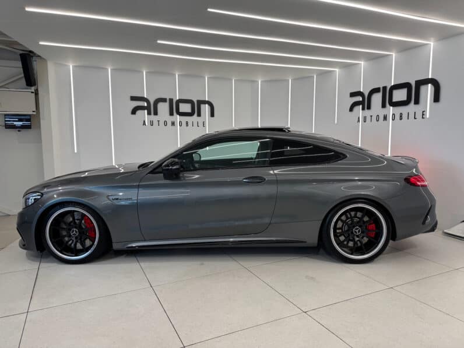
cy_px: 174
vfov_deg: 56.8
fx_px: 322
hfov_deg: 71.6
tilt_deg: -6.4
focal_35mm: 24
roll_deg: +0.0
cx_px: 232
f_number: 1.78
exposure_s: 1/100
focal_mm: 6.76
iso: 100
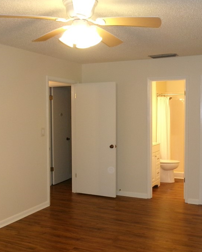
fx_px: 307
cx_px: 125
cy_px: 122
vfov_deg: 44.8
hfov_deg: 36.3
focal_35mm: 41
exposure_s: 1/34
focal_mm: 5.1
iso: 400
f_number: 3.9
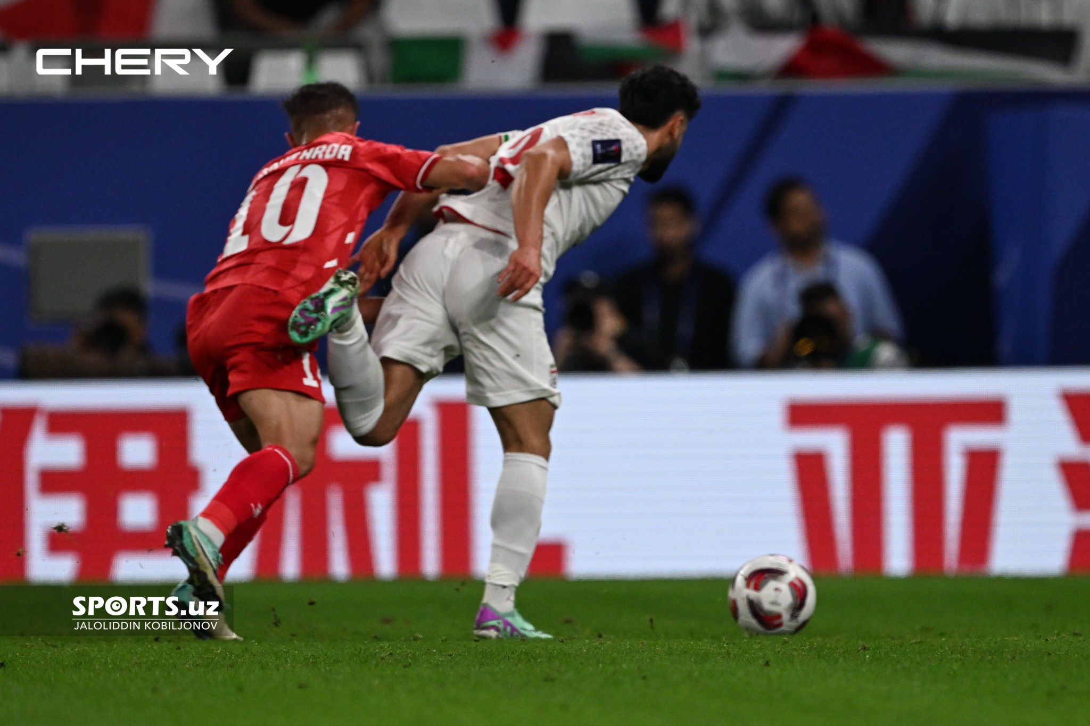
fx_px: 18164
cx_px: 545
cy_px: 363
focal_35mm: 600
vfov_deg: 2.3
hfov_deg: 3.4
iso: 2000
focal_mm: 600
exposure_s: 1/2000
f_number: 4
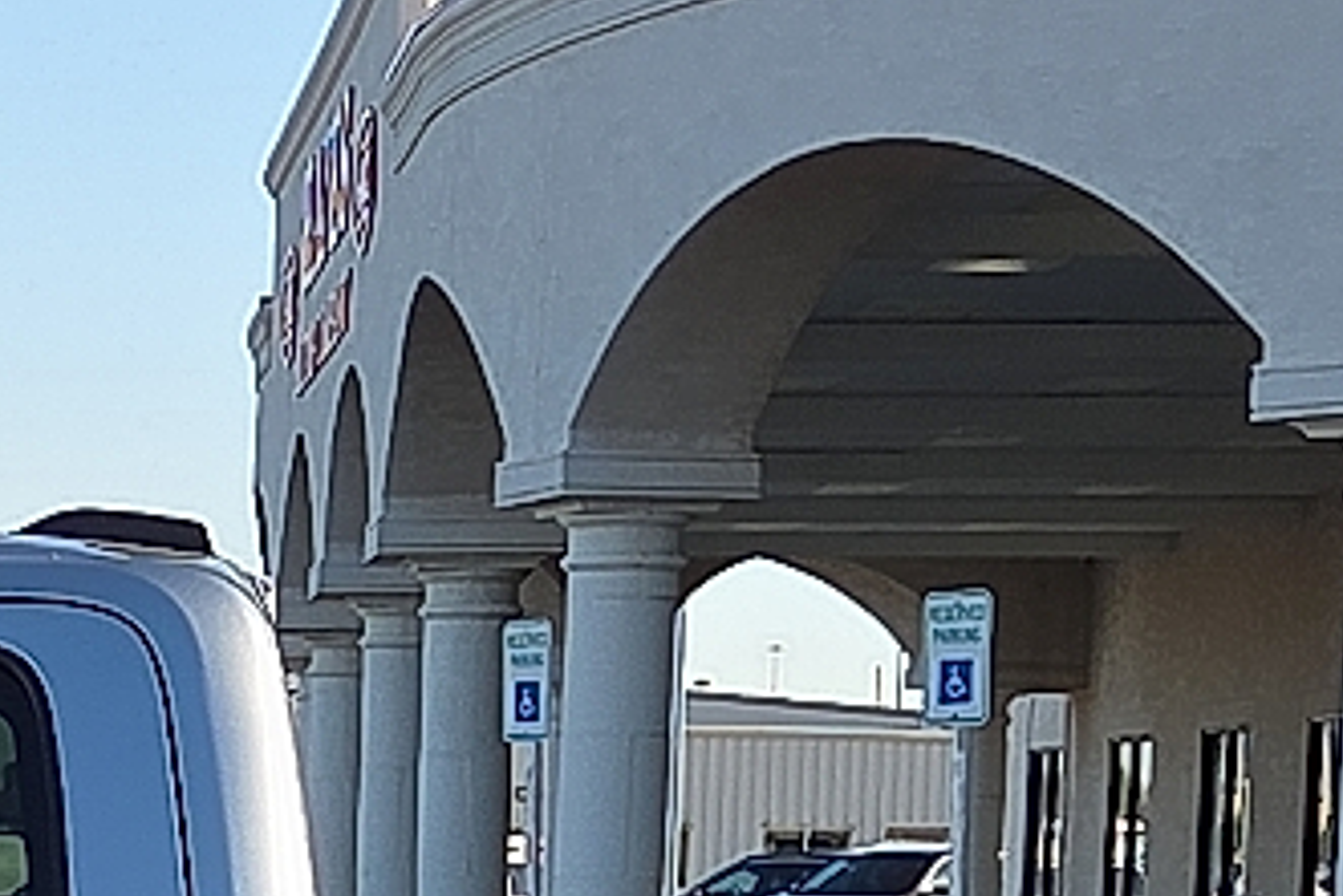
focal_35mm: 161
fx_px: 6009
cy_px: 1601
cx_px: -568
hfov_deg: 12.2
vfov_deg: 8.2
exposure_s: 1/2500
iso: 76
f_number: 1.8
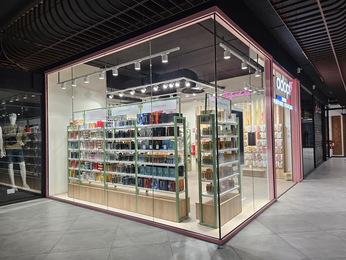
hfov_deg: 71.6
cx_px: 177
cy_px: 132
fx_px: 240
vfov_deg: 56.8
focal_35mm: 24
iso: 125
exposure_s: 1/180
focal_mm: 5.4
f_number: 1.8
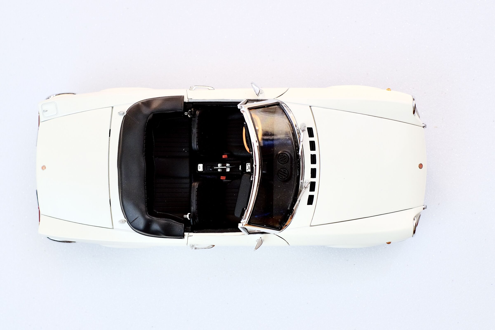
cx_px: 248
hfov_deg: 37.5
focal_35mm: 53
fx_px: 729
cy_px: 165
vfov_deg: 25.5
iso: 640
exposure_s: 1/70
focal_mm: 35
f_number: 4
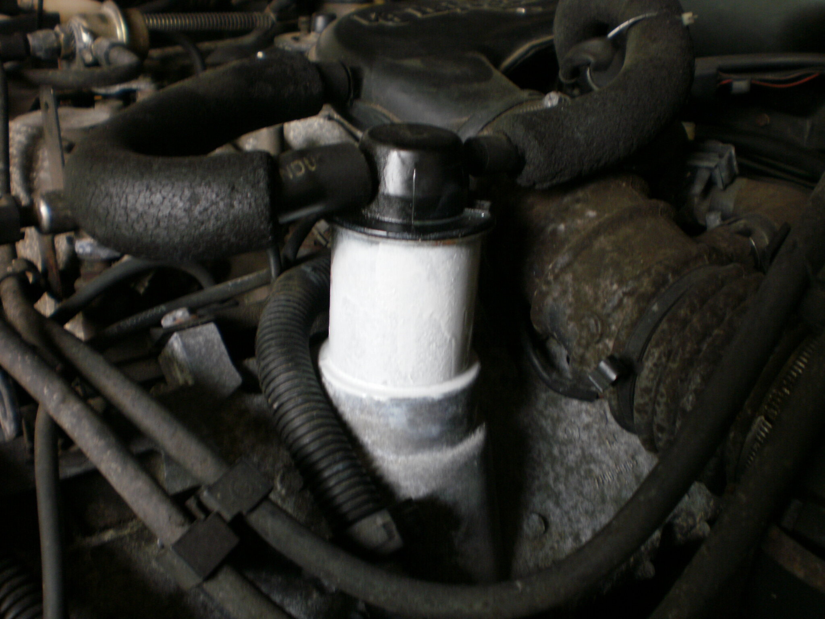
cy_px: 310
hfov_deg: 51.4
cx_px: 412
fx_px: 858
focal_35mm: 36
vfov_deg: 39.7
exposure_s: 1/15
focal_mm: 6.3
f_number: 3.1
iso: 125
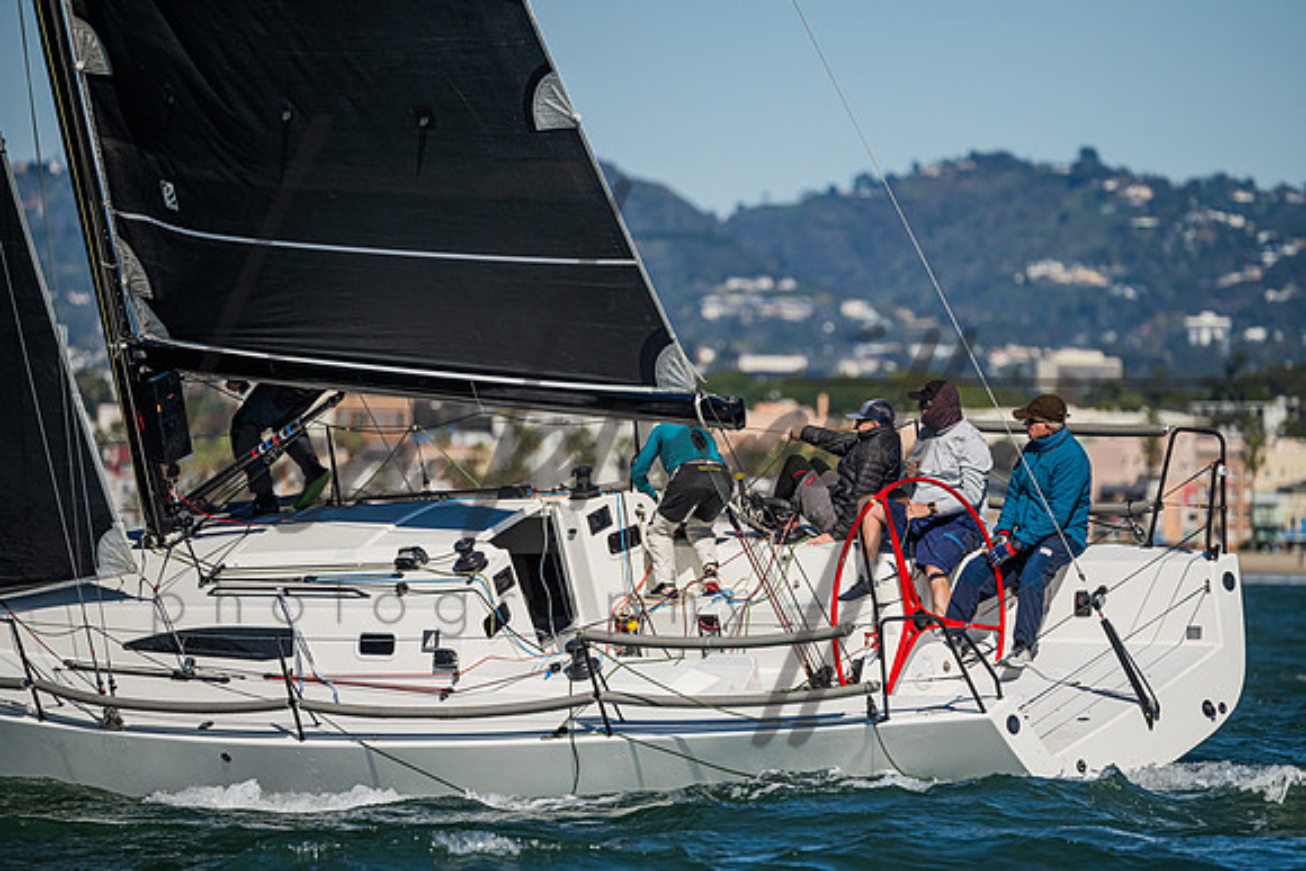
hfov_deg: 5.3
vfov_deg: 3.6
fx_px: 14030
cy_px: 488
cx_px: 707
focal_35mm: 387
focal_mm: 330
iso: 400
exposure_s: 1/6400
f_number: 5.6
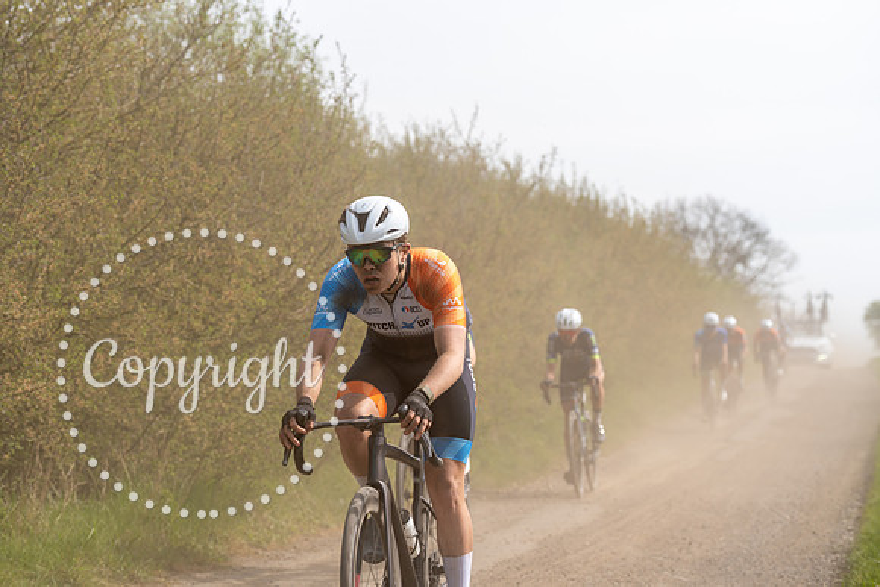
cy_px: 294
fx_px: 2249
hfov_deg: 22.1
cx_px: 440
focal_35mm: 92
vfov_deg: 14.9
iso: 160
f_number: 5
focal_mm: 92
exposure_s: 1/1000
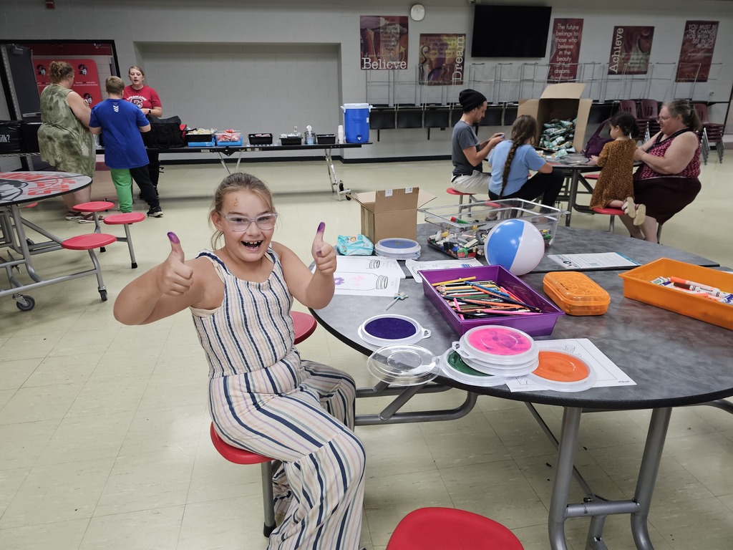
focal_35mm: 23
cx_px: 366
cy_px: 275
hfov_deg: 73.9
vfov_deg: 58.9
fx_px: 487
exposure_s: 1/120
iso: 160
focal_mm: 6.3
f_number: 1.7
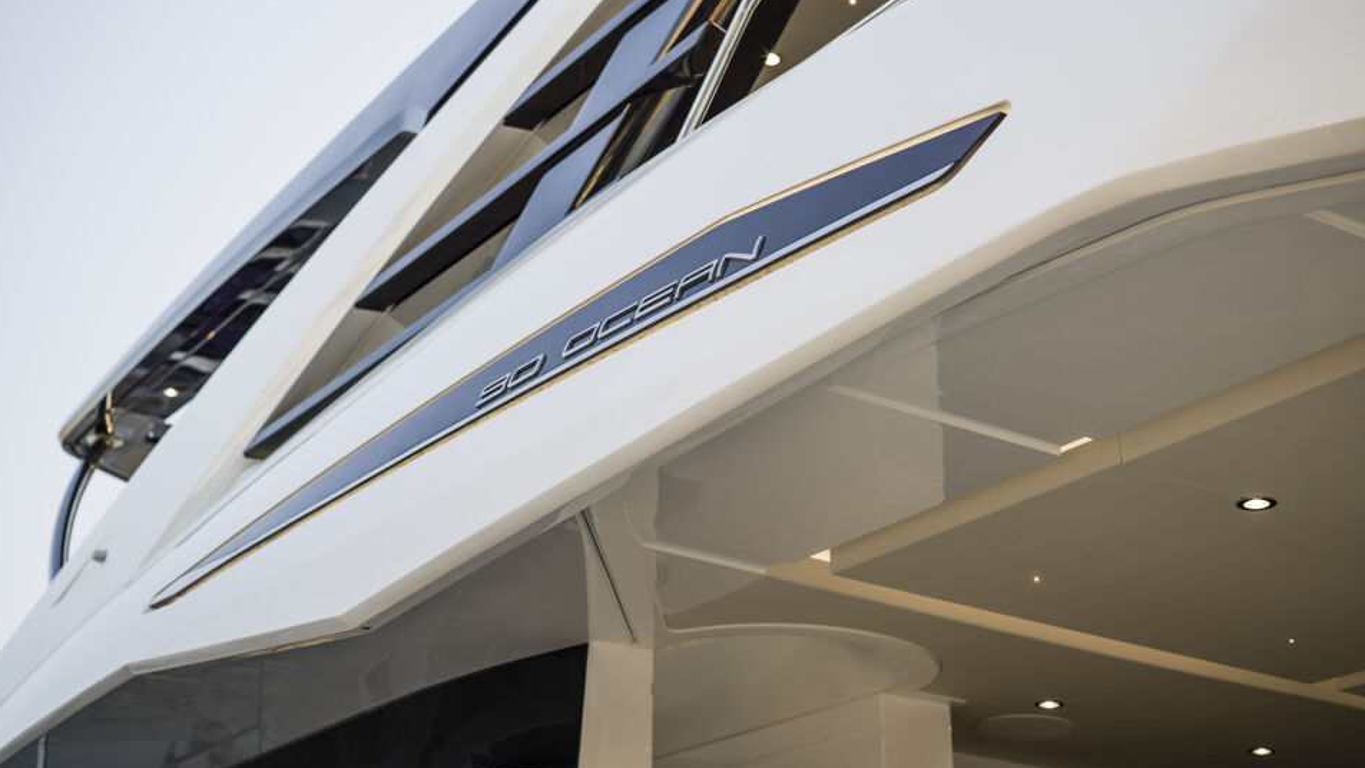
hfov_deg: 37.2
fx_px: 2027
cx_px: 679
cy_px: 259
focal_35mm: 56
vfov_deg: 21.4
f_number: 4
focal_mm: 65
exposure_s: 1/350
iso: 200
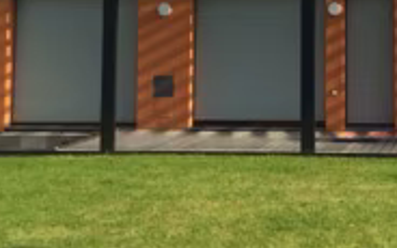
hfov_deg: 24.3
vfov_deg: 15.3
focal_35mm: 83
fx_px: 898
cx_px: 345
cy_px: -32
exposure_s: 1/1368
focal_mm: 4.12
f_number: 2.2
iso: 32
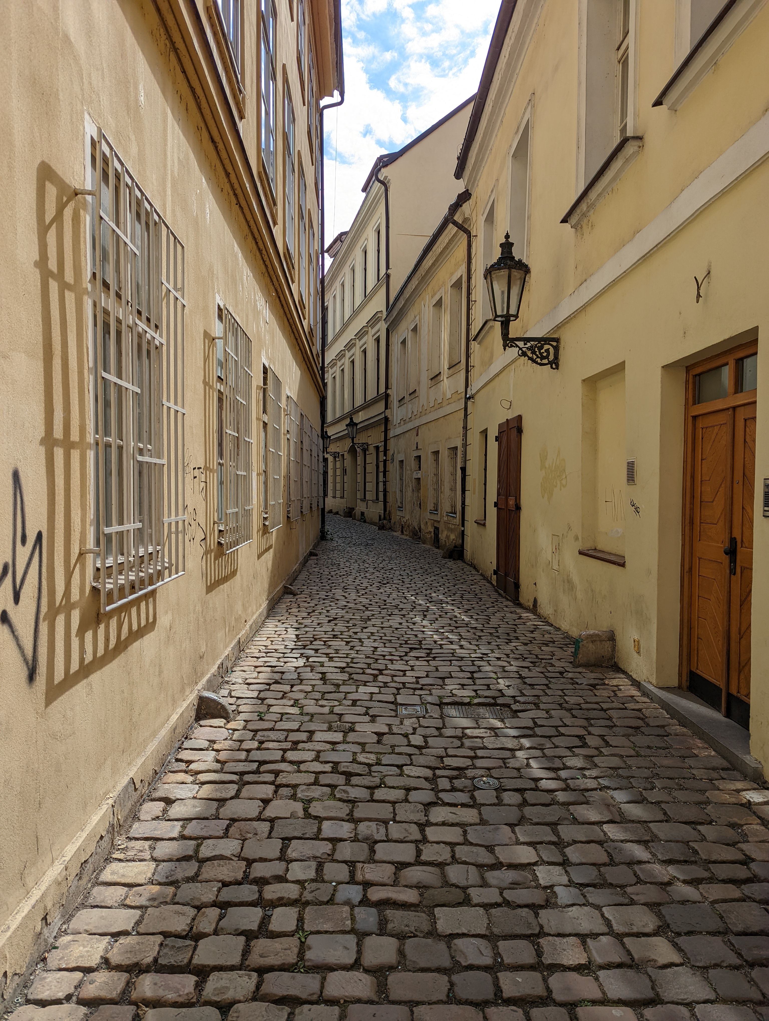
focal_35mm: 24
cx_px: 384
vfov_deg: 71.5
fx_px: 709
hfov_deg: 56.9
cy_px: 510
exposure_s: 1/1618
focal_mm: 6.81
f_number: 1.85
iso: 27
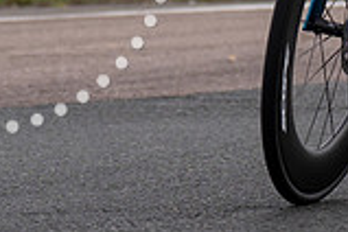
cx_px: 437
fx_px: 5268
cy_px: -144
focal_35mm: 545
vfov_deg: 2.5
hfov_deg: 3.8
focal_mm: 70
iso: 125
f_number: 3.5
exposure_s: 1/1000
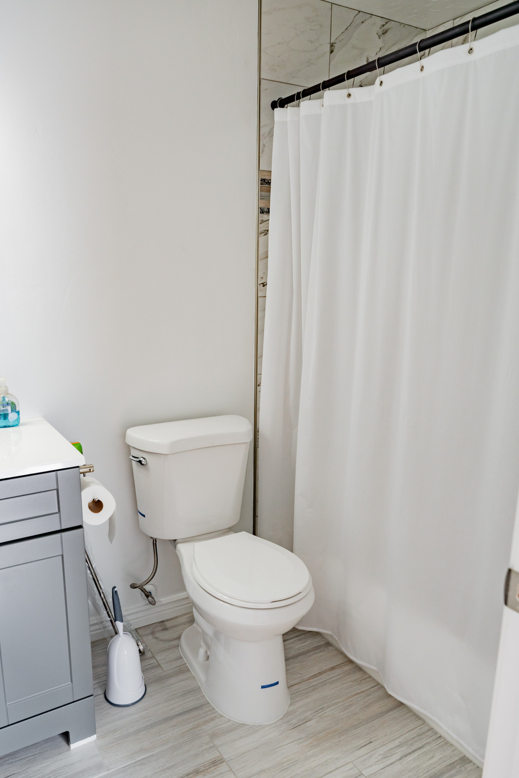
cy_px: 406
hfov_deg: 47.8
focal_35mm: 27
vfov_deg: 67.4
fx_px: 584
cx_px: 232
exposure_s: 1/160
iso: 500
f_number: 4.5
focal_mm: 24
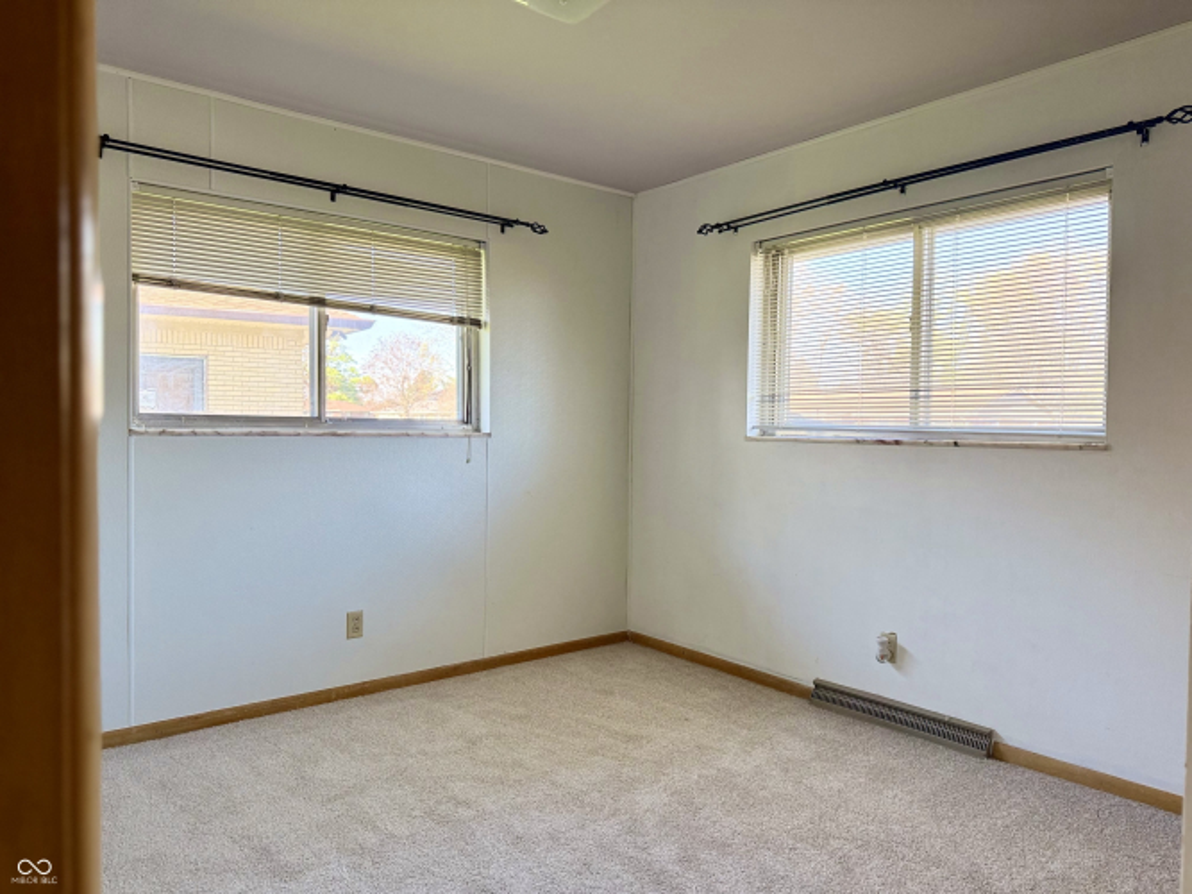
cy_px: 447
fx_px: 826
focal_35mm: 24
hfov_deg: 71.6
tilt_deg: -1.1
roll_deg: -0.4
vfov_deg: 56.8
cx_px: 596
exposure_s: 1/238
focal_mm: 6.76
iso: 160
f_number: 1.78
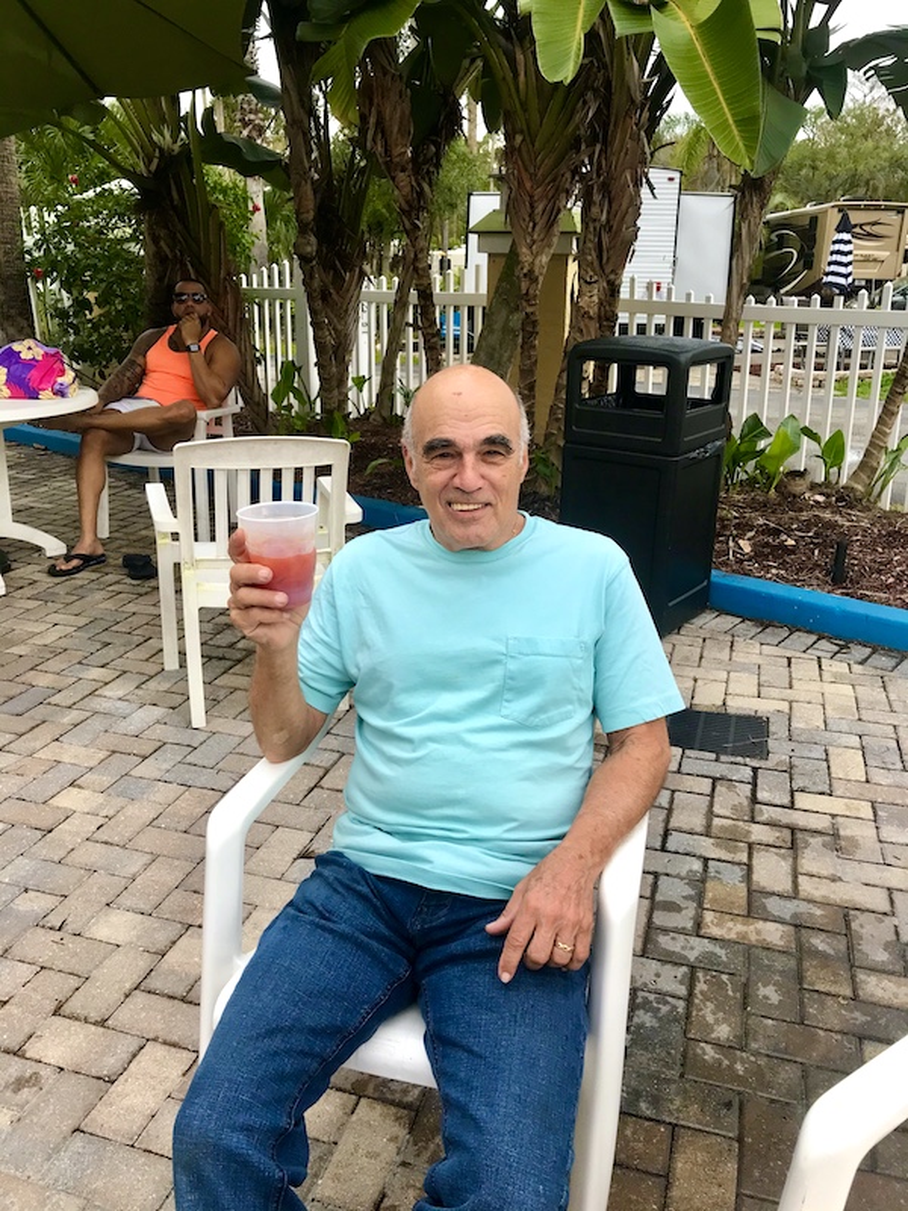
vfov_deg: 63.4
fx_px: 979
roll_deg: -0.2
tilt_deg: -18.6
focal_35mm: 28
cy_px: 606
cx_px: 454
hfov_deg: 49.7
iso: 32
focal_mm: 3.99
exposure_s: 1/120
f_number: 1.8
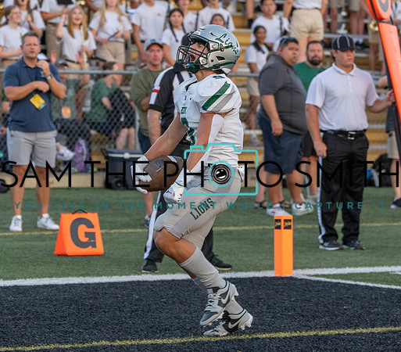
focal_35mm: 220
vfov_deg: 7.4
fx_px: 2714
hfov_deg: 8.4
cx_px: 199
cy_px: 176
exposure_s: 1/1000
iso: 2500
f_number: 5.6
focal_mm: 152
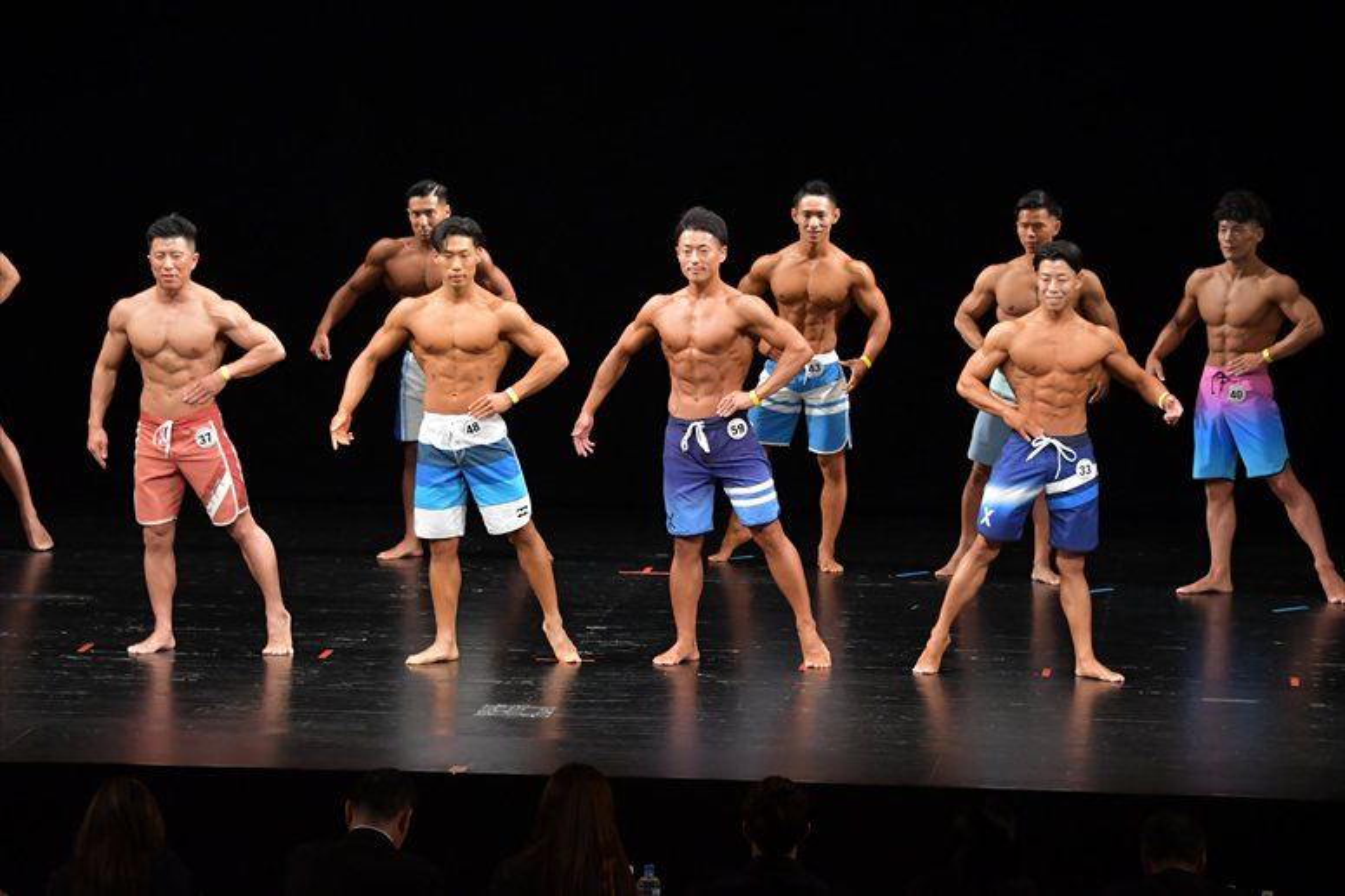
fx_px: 6274
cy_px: 448
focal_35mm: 168
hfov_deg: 12.2
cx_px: 672
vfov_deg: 8.2
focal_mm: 112
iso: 3200
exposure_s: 1/400
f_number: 5.6
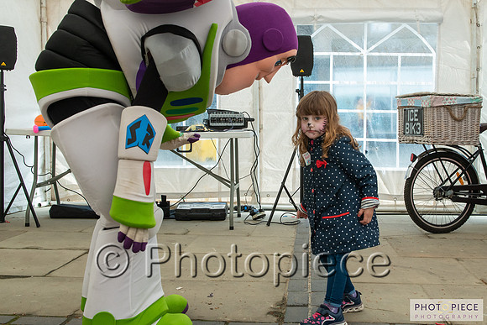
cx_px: 283
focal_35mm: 42
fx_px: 573
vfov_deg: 31.6
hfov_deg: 45.8
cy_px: 140
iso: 320
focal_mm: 32
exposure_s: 1/320
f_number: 8
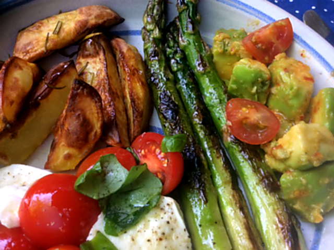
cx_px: 167
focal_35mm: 32
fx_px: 308
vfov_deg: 44.1
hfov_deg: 56.9
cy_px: 125
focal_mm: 3.3
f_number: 2.4
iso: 32
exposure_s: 1/50
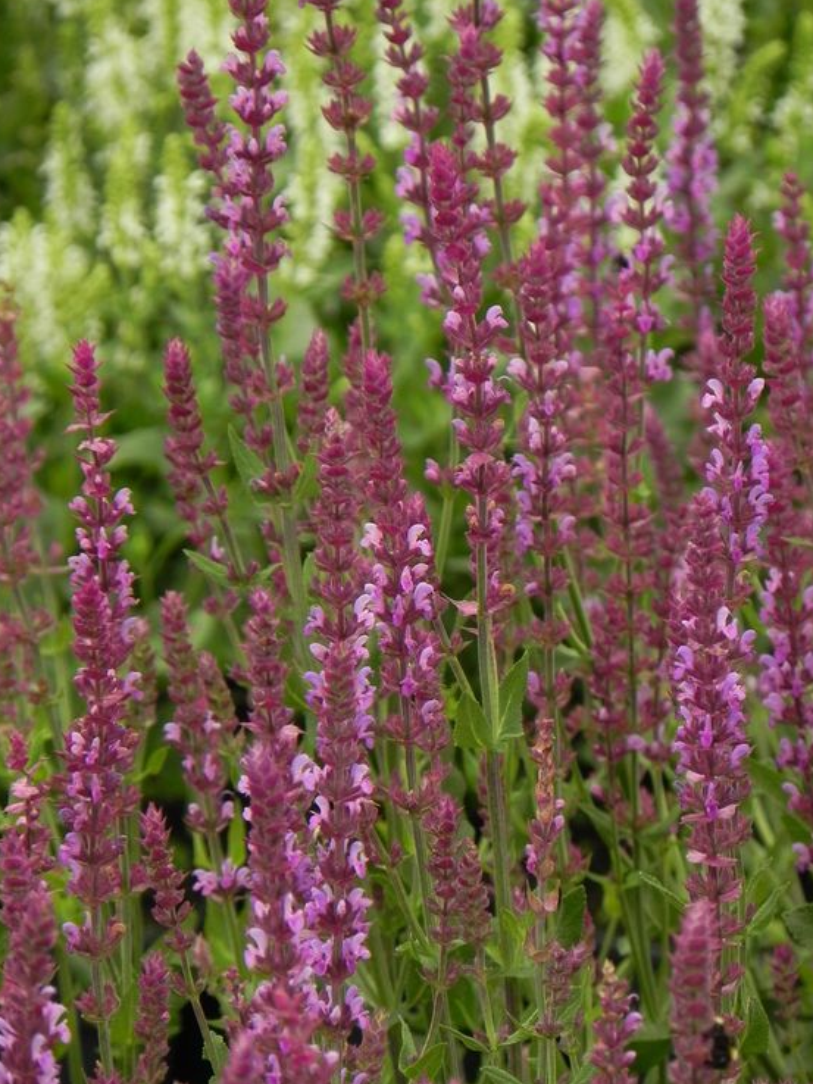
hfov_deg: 3.6
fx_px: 12804
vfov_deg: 4.8
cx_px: 410
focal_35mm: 409
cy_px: 503
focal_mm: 67.2
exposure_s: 1/200
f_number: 5
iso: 160
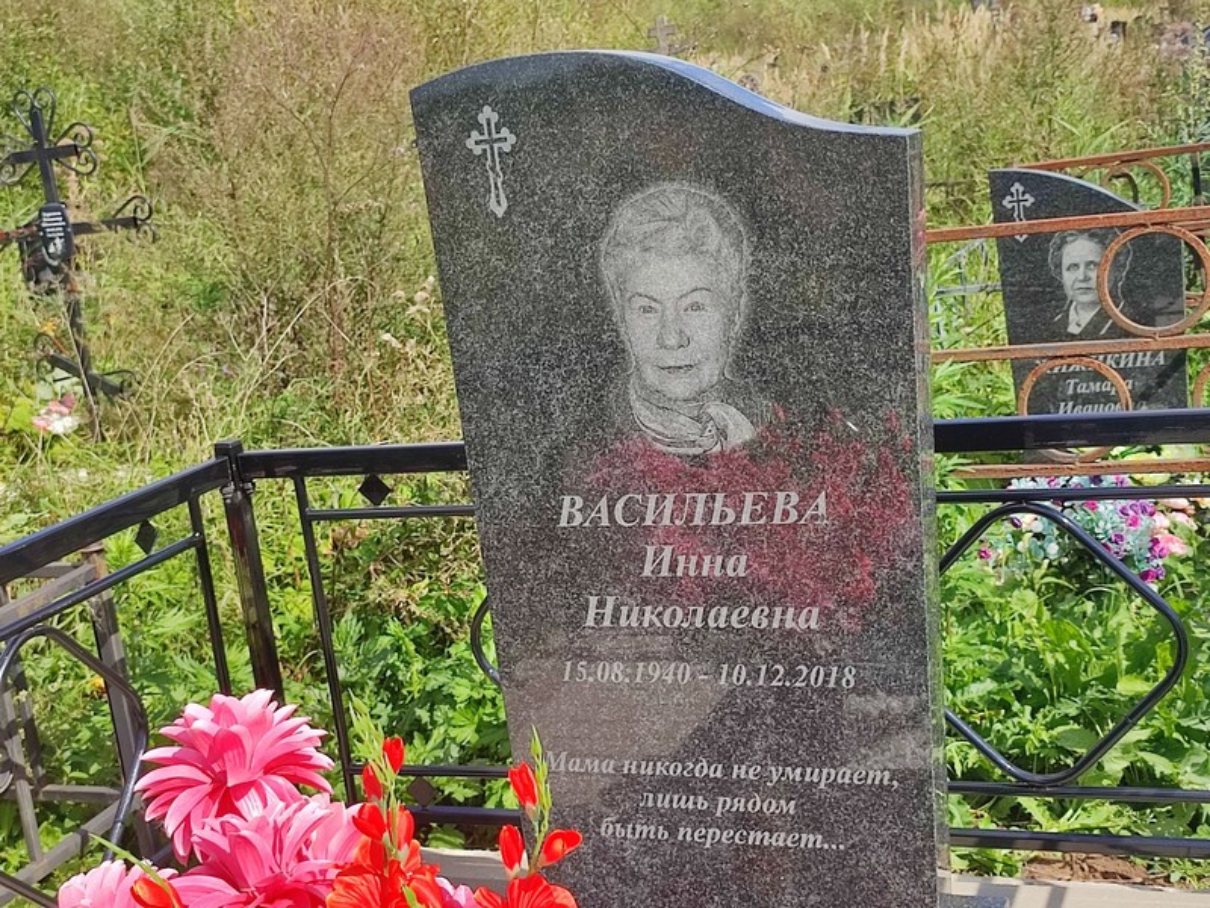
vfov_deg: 54.9
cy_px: 454
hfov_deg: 69.4
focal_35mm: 25
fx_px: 874
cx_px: 605
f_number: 1.9
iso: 50
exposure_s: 1/732
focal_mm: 6.04
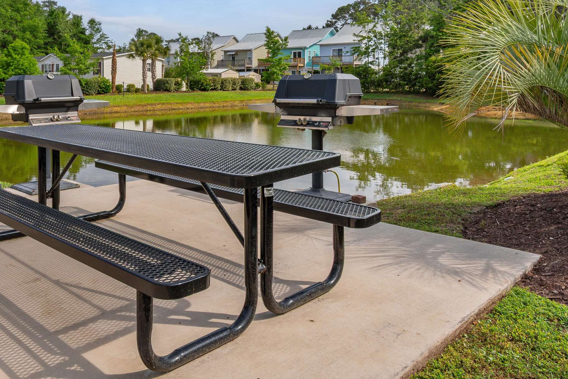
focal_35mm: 32
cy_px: 79
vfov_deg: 39.6
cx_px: 170
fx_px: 505
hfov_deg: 56.9
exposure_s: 1/320
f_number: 9
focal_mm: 13
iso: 100
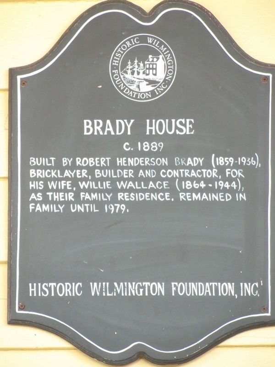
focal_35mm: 604
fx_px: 6398
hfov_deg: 2.5
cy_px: 184
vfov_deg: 3.3
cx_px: 138
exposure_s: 1/50
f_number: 4.2
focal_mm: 108.3
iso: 651
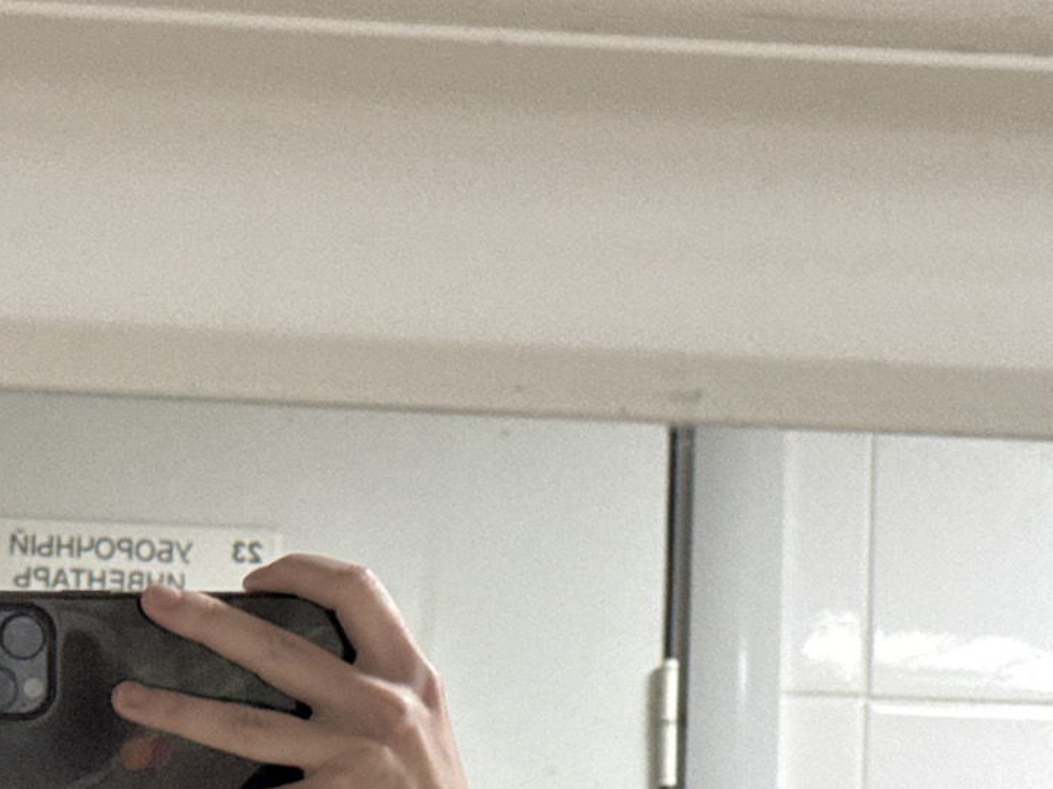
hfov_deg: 14.8
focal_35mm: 133
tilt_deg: -10.9
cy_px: 895
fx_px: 4044
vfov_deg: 11.0
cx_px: 449
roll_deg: -2.7
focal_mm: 6.76
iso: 250
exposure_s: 1/33
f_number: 1.78
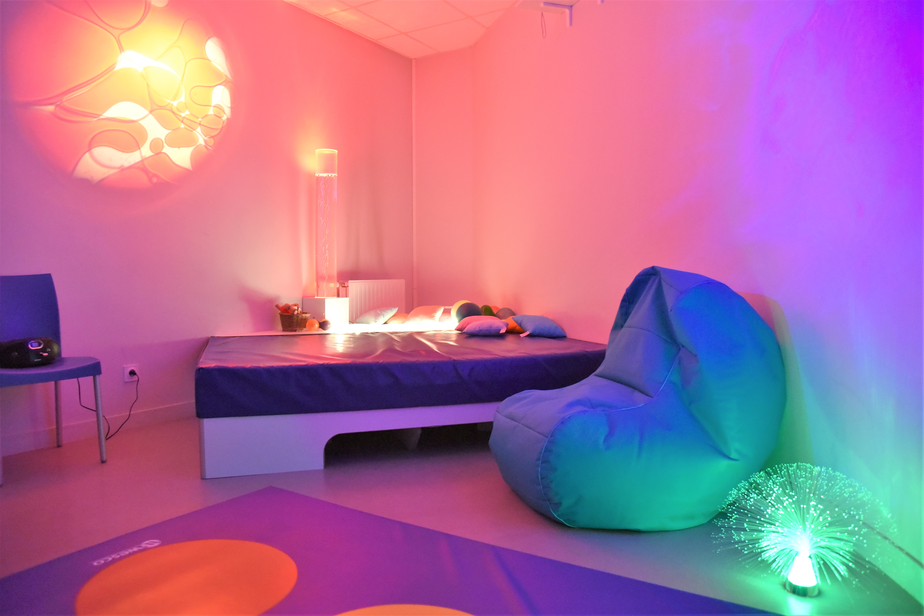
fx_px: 616
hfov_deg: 73.7
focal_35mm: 24
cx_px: 462
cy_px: 308
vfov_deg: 53.2
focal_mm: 24
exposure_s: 1/10
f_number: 4
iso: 6400
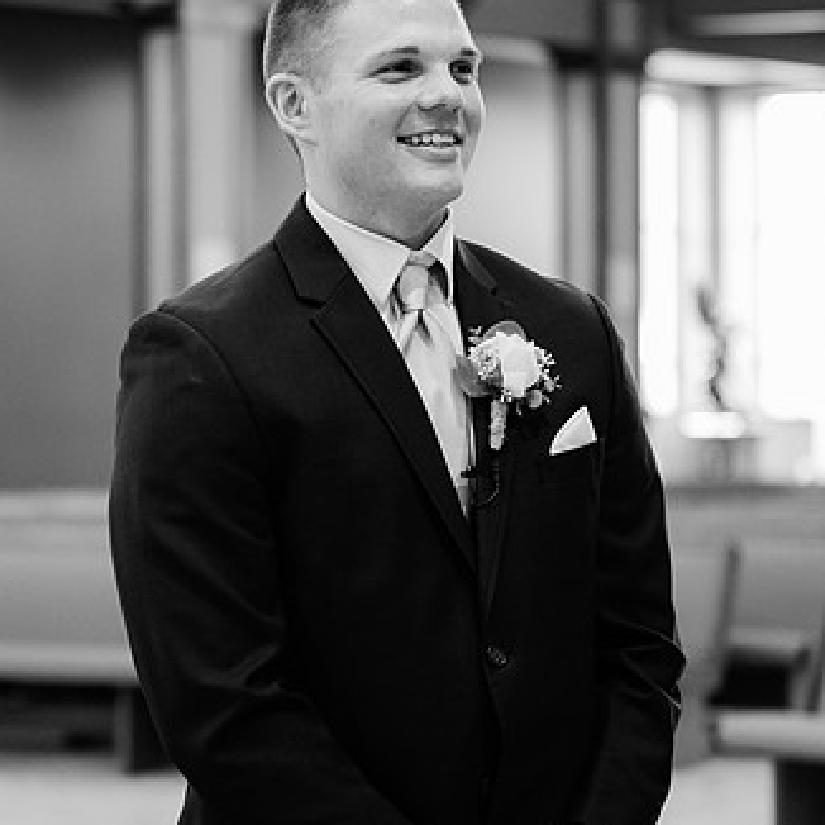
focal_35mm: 121
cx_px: 329
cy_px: 413
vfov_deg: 14.4
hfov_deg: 14.4
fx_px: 3263
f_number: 2.8
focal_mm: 70
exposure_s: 1/250
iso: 1600
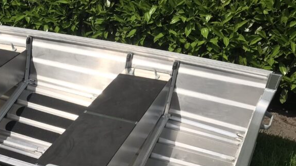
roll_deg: -0.3
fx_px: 424
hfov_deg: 36.9
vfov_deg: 21.8
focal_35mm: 54
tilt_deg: -29.8
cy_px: 146
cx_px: 50
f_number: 1.8
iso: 20
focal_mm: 3.99
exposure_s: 1/3546
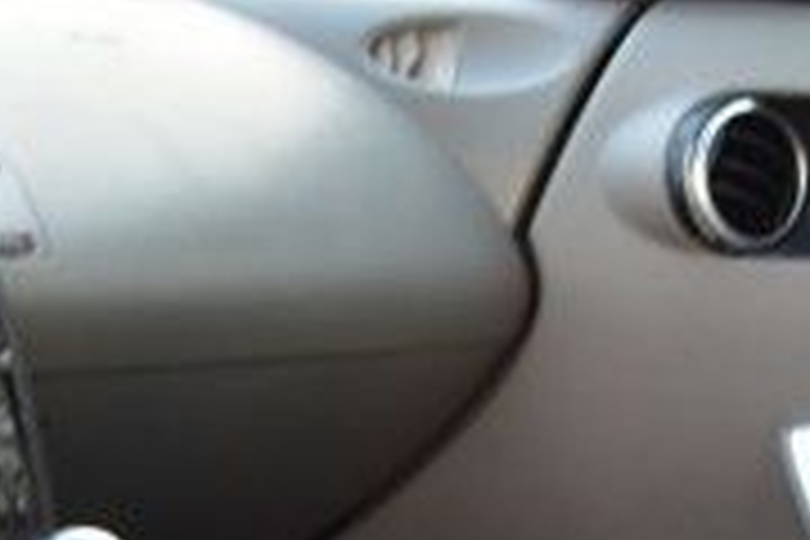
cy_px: 1314
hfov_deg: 11.1
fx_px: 3847
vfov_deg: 7.5
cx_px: -684
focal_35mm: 171
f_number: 8
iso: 400
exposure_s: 1/50
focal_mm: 20
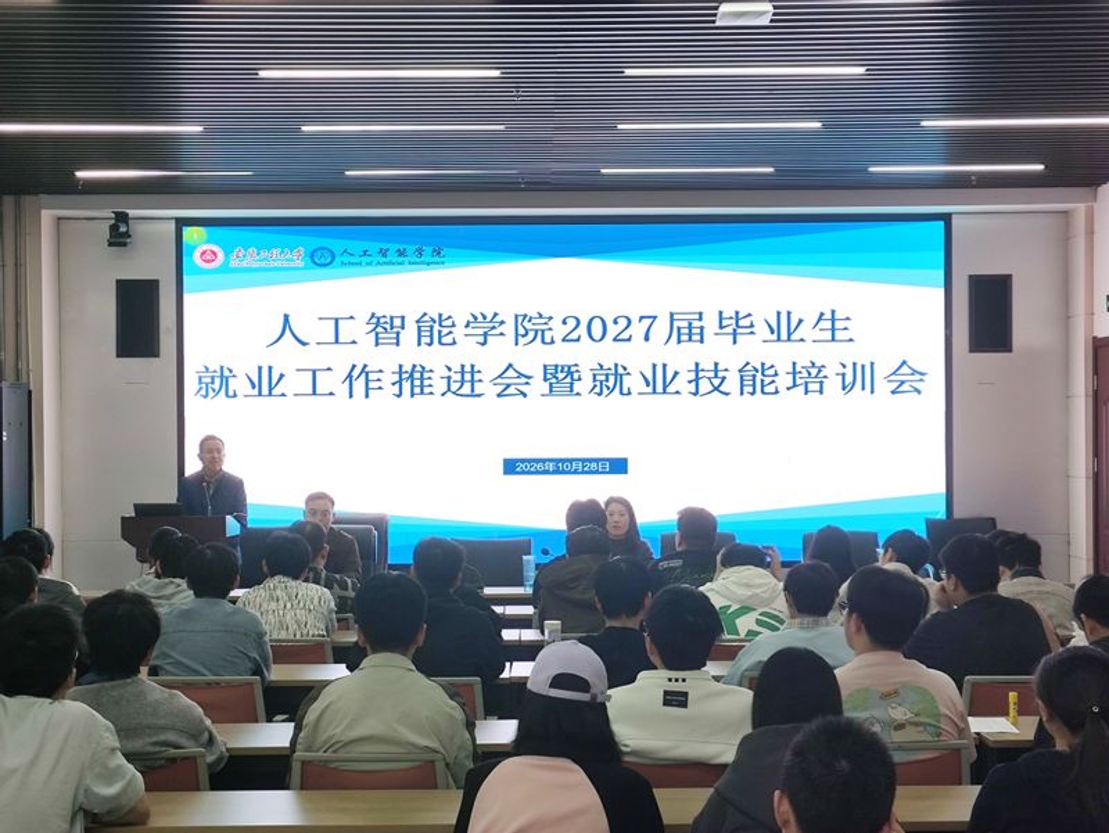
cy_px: 416
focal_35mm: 25
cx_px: 554
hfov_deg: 69.4
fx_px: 801
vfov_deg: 54.9
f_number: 1.79
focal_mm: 4.71
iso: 105
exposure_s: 1/60
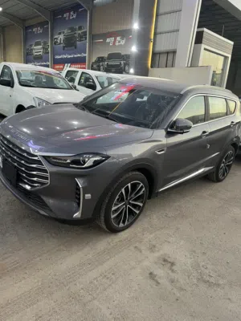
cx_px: 120
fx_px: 241
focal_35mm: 26
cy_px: 160
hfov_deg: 53.1
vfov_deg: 67.3
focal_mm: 5.7
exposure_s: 1/60
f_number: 1.5
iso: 100
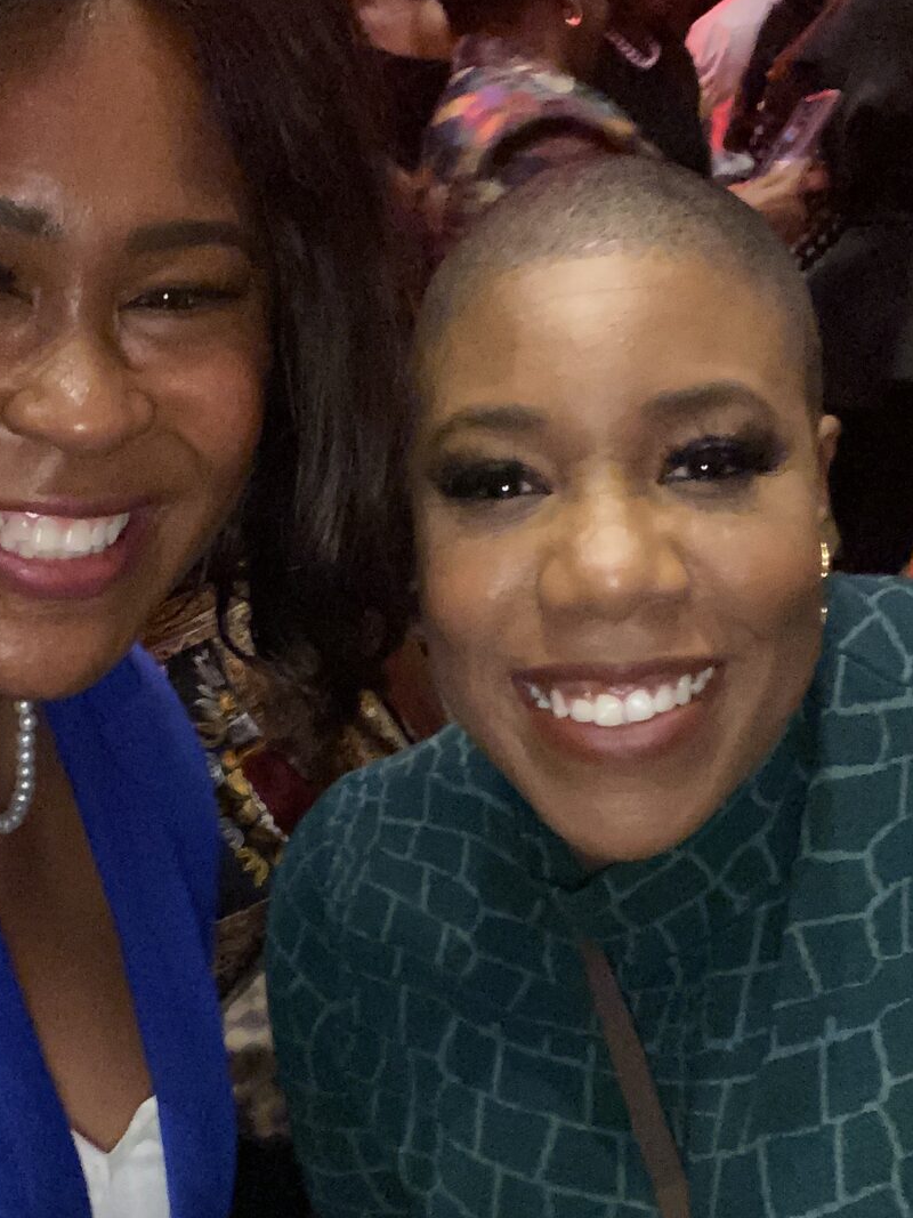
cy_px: 688
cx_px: 321
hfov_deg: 32.0
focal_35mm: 45
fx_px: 1583
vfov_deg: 42.0
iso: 1600
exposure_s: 1/16
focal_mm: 2.71
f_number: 2.2
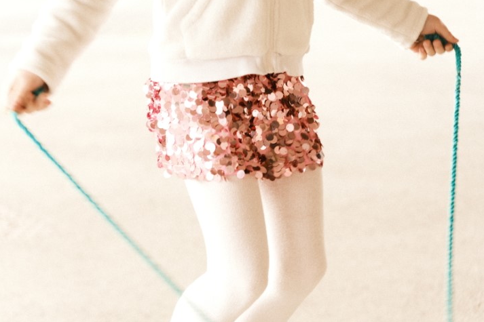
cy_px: 161
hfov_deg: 19.3
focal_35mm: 106
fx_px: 1425
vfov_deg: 12.9
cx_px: 242
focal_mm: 70
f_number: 2.8
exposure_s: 1/250
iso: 500
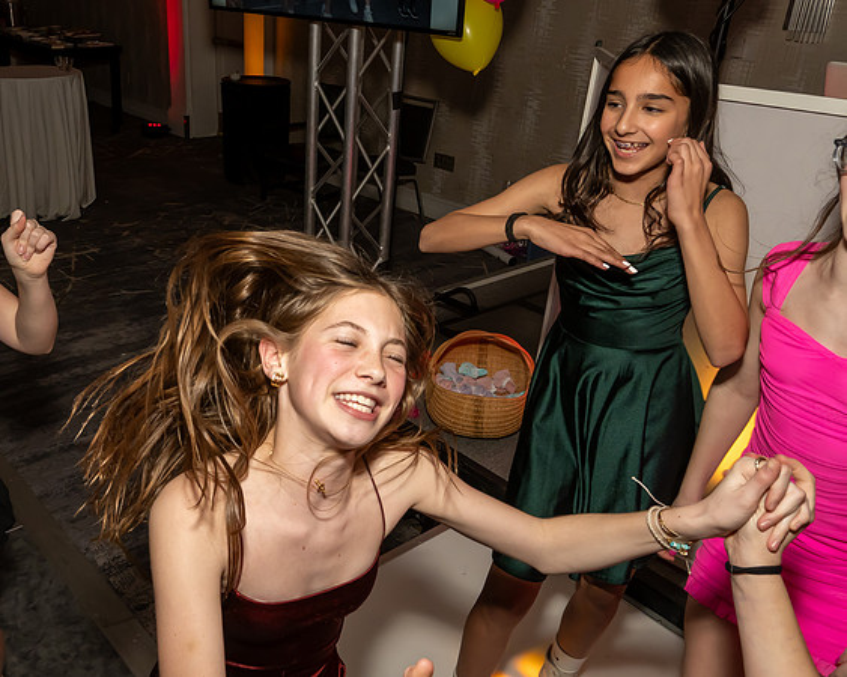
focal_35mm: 30
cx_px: 299
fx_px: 761
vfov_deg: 47.9
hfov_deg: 57.2
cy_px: 324
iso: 800
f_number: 7.1
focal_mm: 17
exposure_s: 1/250
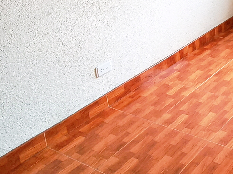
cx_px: 276
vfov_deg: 26.6
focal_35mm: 50
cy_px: -22
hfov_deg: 32.1
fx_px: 337
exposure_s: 1/60
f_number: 2.2
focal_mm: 1.67
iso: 100
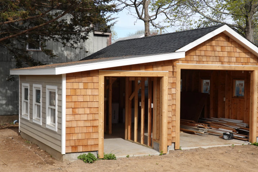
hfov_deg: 32.4
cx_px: 144
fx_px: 444
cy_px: 94
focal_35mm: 62
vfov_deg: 21.9
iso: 100
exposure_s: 1/500
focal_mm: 15.28
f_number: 4
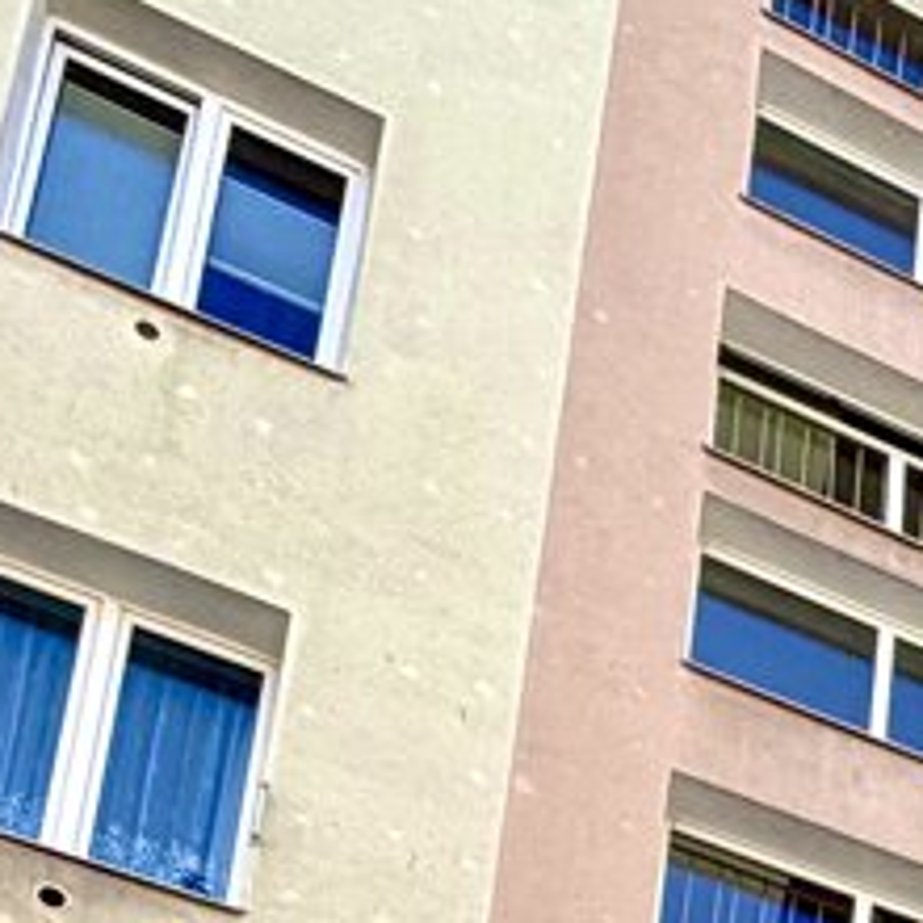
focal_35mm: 81
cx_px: 1582
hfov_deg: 17.8
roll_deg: +0.5
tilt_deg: +16.1
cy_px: 2052
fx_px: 2444
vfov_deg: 15.2
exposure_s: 1/502
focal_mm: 2.22
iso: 64
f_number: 2.2
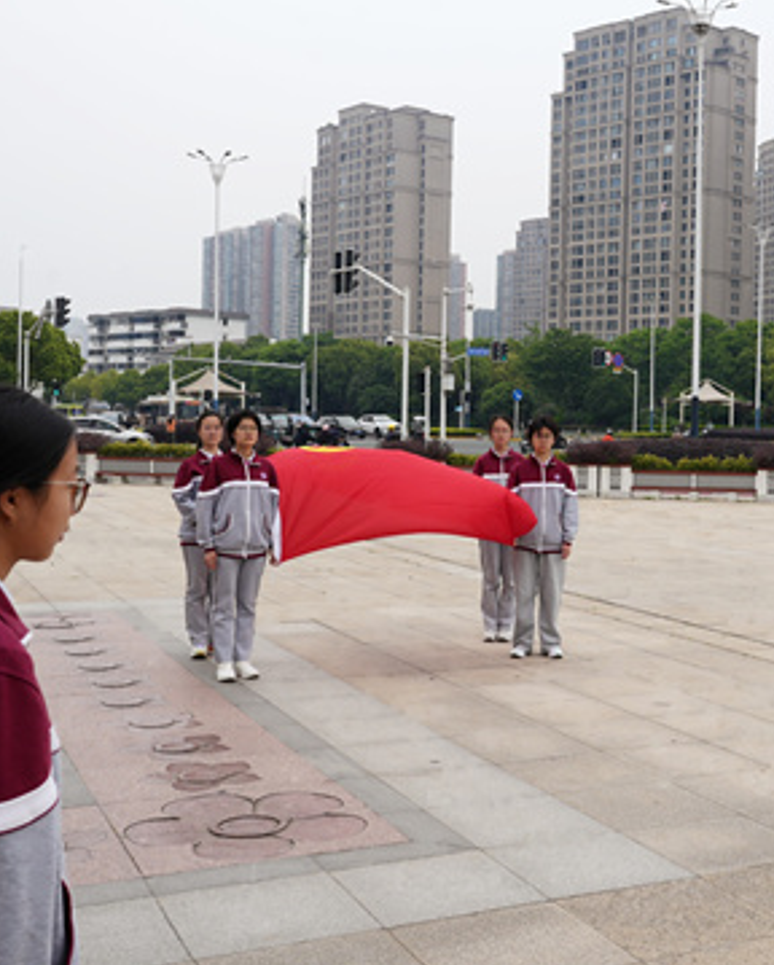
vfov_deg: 39.5
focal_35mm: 47
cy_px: 446
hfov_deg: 31.4
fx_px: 1344
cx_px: 613
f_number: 9
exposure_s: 1/160
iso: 100
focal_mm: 30
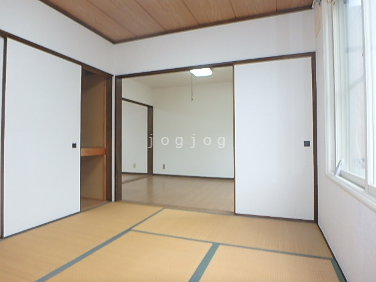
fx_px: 228
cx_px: 188
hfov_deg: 79.0
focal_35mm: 21
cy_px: 141
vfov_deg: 63.4
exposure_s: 1/30
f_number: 3.5
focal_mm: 3.7
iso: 200
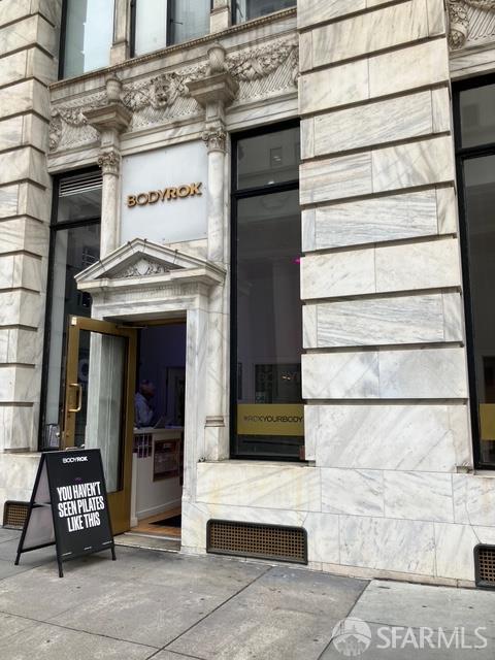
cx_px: 248
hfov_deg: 49.7
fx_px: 534
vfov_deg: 63.4
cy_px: 330
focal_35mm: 28
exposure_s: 1/254
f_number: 1.8
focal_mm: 3.99
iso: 32
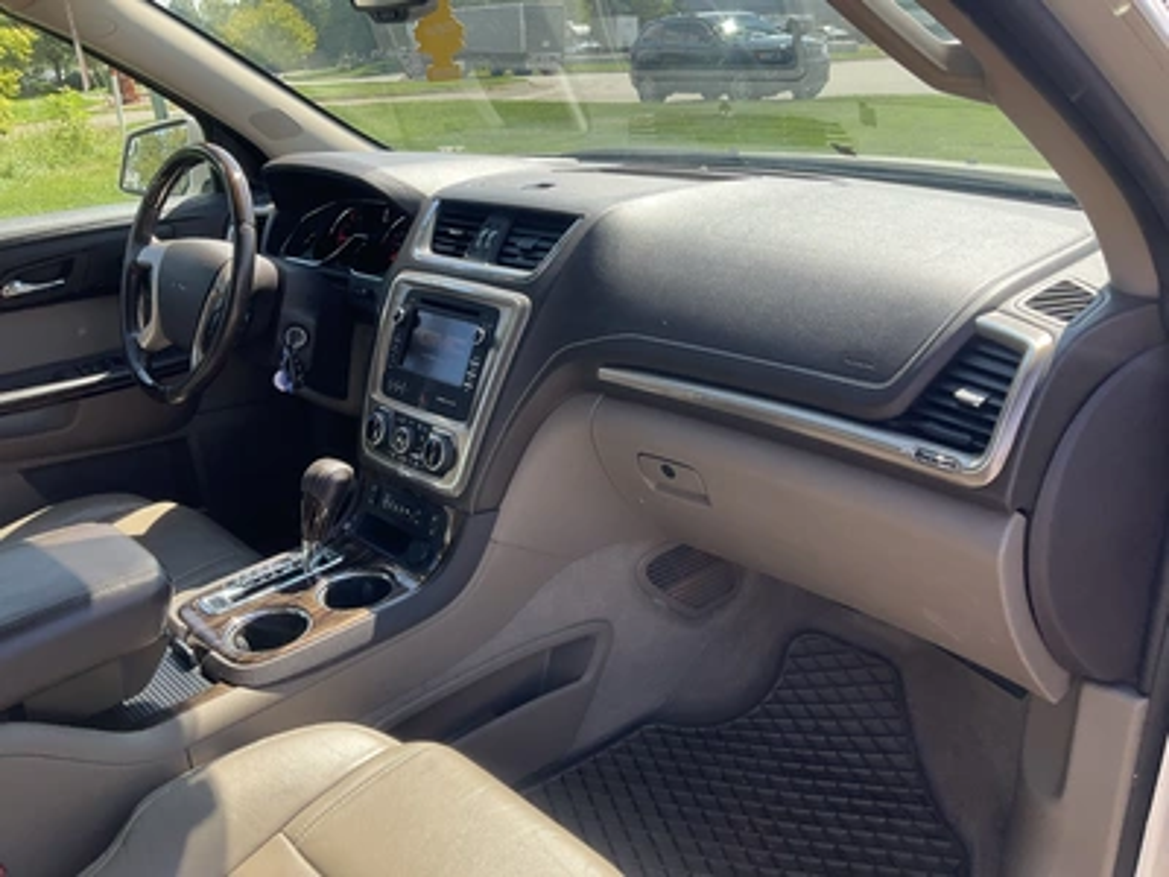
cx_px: 584
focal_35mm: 29
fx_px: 979
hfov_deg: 61.7
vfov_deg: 48.2
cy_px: 438
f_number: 1.8
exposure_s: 1/316
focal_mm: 3
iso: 25
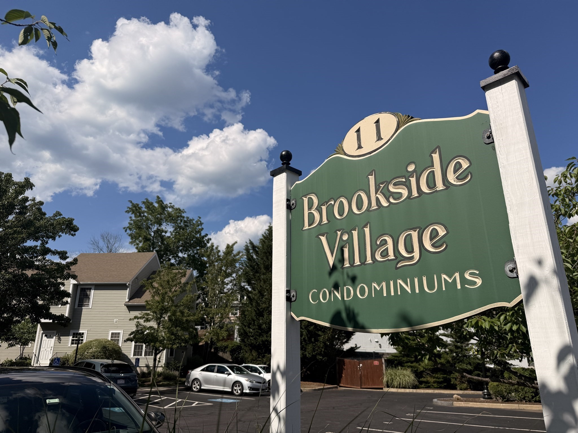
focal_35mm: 24
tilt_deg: +19.8
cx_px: 289
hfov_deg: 71.6
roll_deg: +0.0
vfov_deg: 56.8
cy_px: 216
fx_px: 401
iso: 80
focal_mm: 6.76
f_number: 1.78
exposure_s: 1/9091
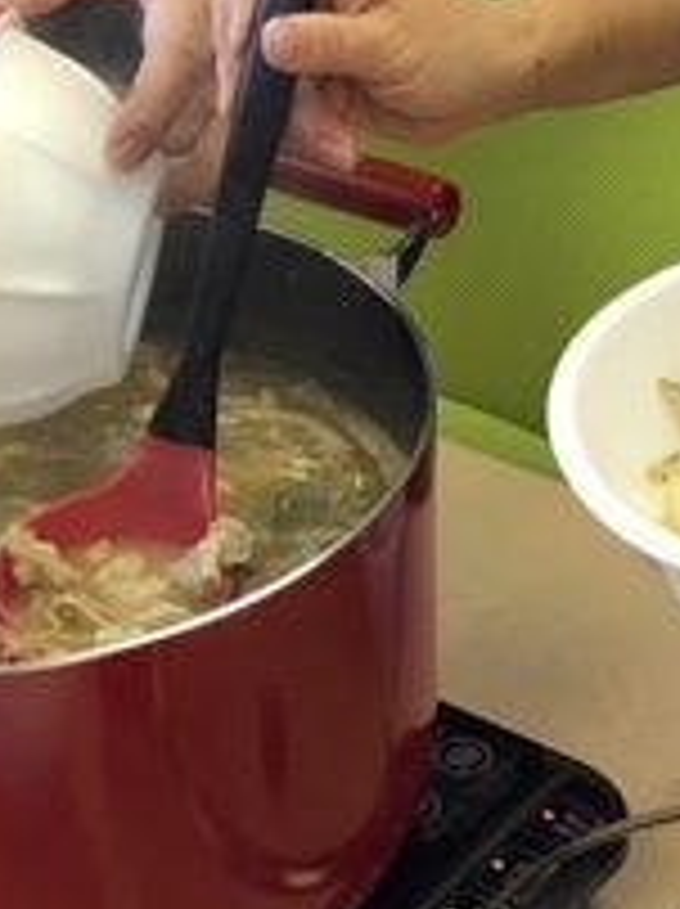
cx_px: 266
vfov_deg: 21.3
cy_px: 306
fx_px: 2415
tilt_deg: -29.0
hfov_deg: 16.0
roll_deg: +1.4
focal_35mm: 92
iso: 25
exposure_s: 1/30
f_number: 2.2
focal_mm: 4.15
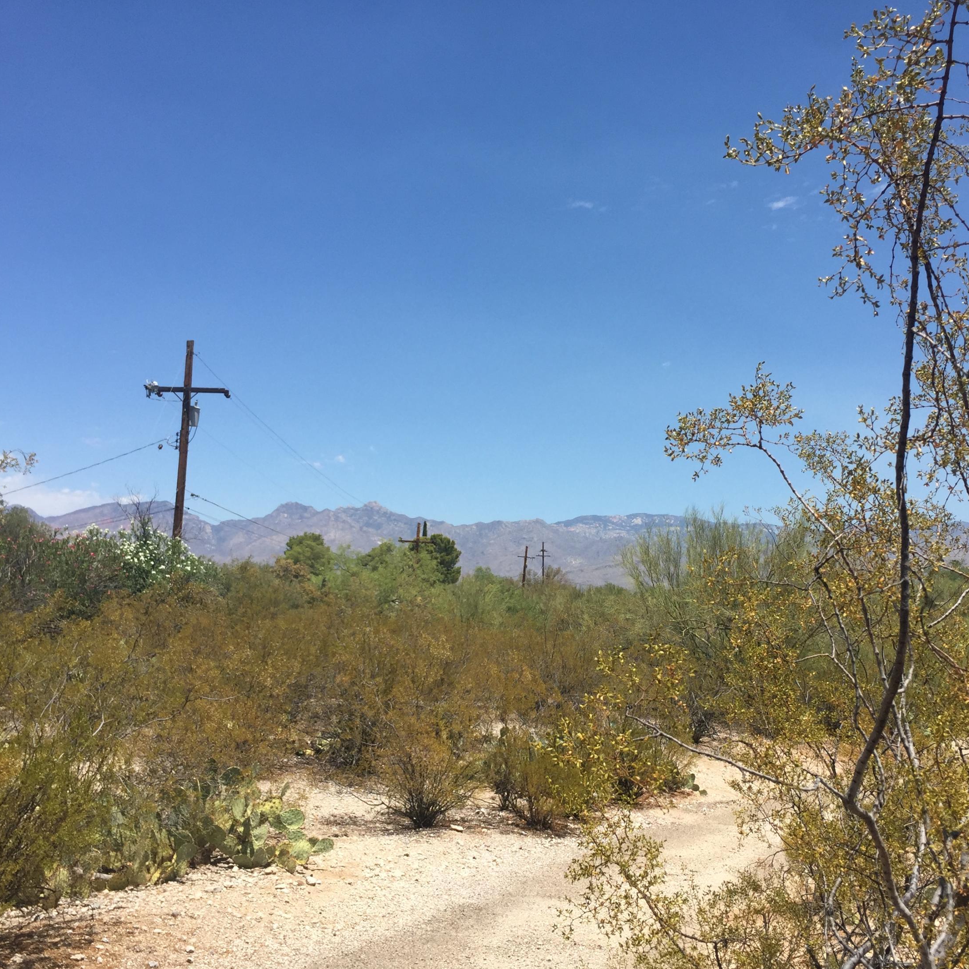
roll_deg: -2.9
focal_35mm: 35
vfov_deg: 47.2
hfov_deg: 47.1
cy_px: 488
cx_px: 558
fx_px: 1108
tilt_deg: +5.8
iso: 32
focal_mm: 4.15
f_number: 2.2
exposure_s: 1/2198
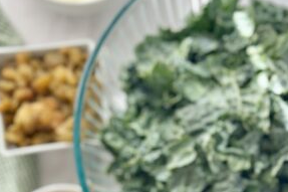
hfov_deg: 23.4
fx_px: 696
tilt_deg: -85.4
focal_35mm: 87
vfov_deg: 15.2
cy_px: 225
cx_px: 125
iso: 80
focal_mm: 6.86
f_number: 1.78
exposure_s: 1/590
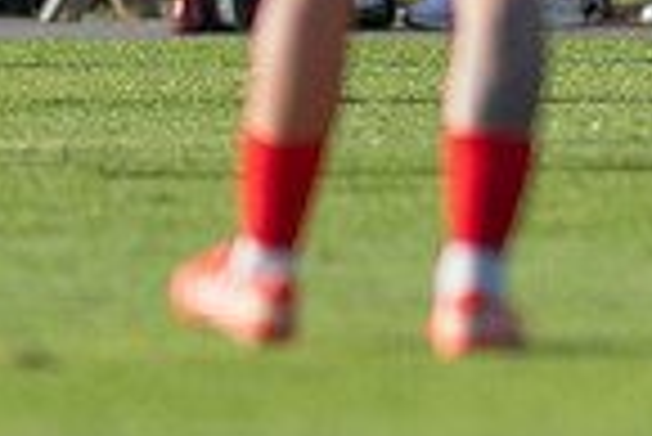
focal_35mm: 2394
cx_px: 1291
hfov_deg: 0.9
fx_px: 43401
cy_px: -348
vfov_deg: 0.6
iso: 100
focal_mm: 300
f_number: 3.2
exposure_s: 1/1600
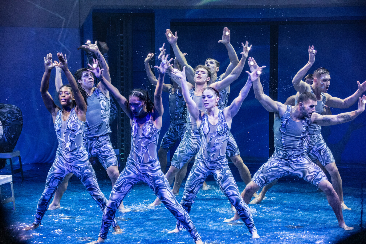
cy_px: 122
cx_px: 183
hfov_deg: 16.7
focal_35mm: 123
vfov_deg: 11.1
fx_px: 1250
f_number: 5.3
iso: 3600
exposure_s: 1/500
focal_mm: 82
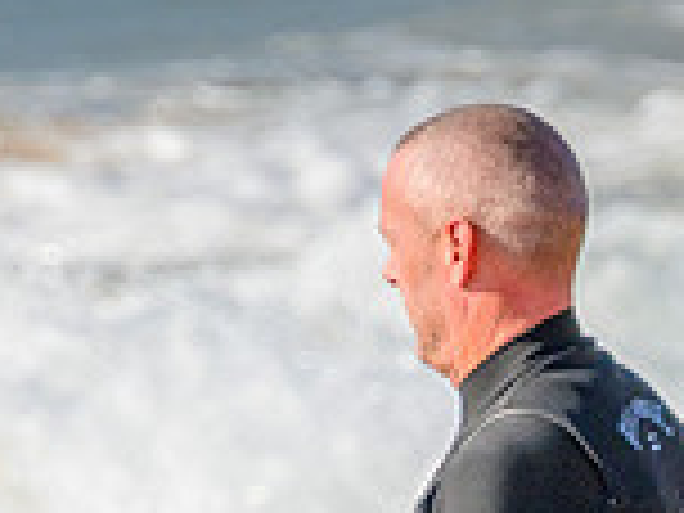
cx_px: 598
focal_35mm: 2945
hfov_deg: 0.7
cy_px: 781
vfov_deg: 0.5
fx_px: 58192
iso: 1000
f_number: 11
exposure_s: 1/2000
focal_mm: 800
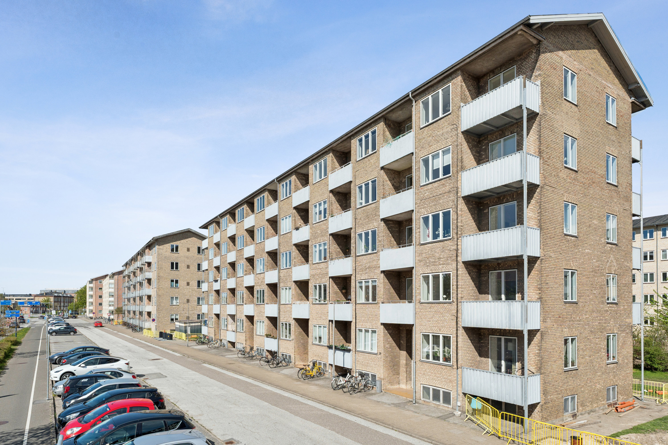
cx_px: 334
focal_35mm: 20
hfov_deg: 84.0
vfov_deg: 61.9
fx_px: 371
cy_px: 222
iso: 400
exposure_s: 1/800
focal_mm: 20
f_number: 10
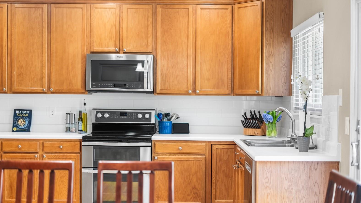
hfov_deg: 39.2
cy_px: 94
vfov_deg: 22.6
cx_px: 180
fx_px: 507
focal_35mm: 53
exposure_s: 1/20
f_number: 1.8
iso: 200
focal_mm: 50
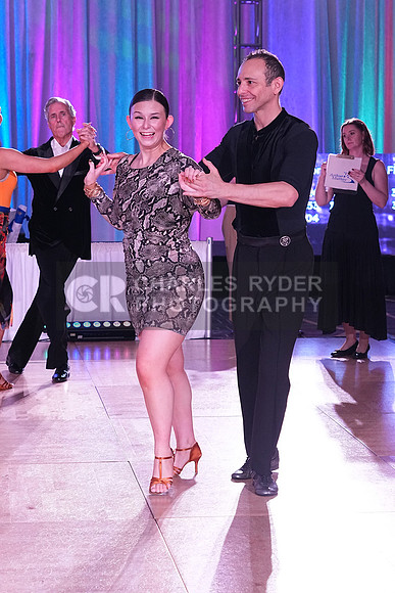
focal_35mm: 94
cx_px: 198
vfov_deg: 21.7
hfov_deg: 14.6
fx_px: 1546
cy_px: 296
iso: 3200
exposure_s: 1/250
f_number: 5.6
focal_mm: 63
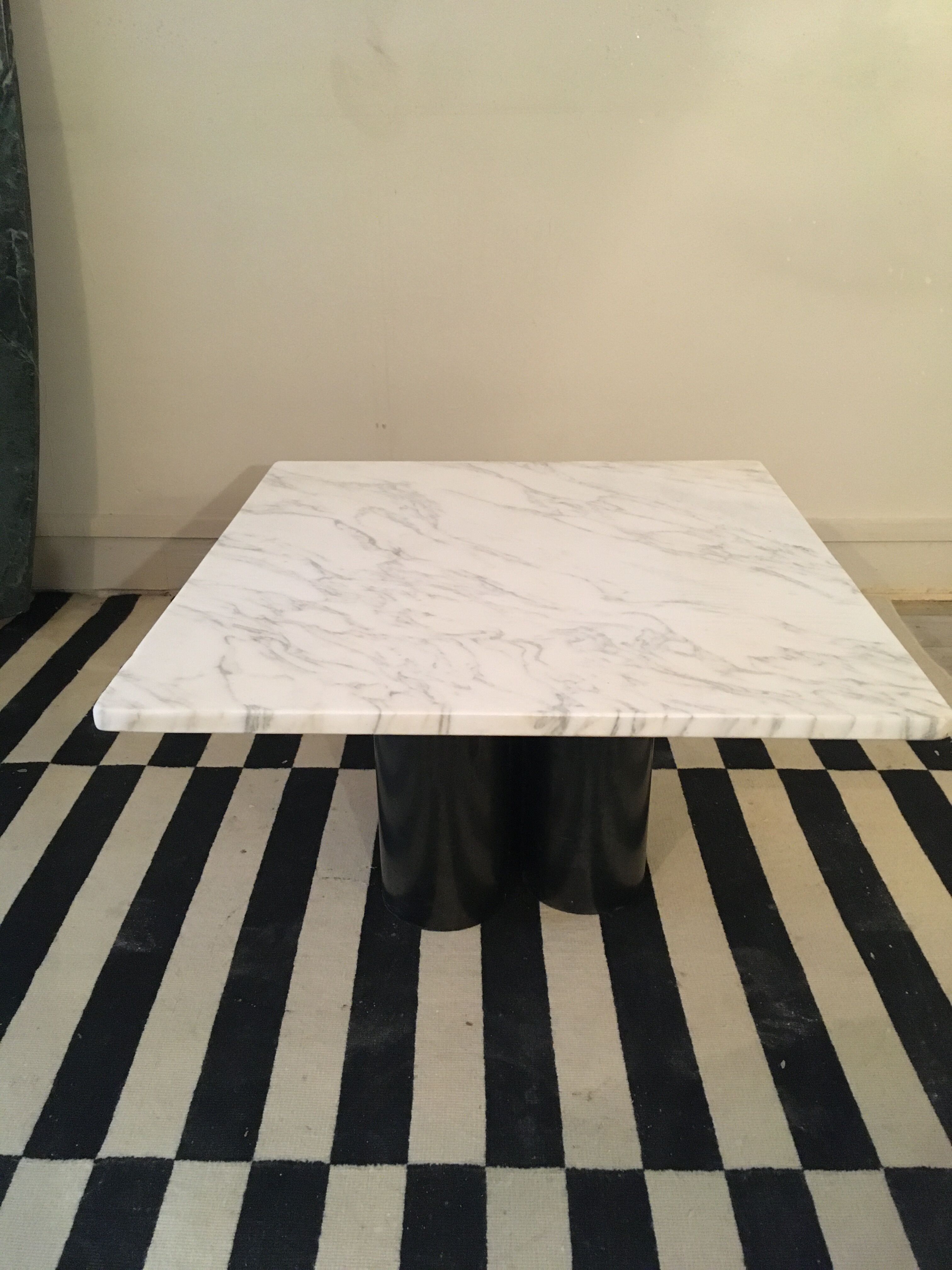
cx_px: 476
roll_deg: +0.6
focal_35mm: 29
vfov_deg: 61.7
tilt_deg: -26.5
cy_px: 635
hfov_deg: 48.2
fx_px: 1063
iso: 250
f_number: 2.2
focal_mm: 4.15
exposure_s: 1/17
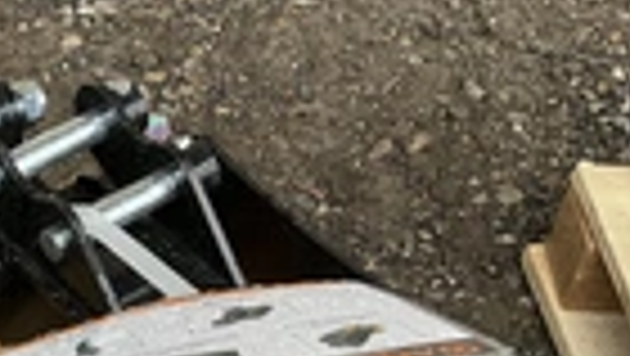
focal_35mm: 90
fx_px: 1505
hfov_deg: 21.9
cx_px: -122
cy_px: 595
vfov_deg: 12.5
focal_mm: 3
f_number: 1.8
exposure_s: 1/164
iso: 20
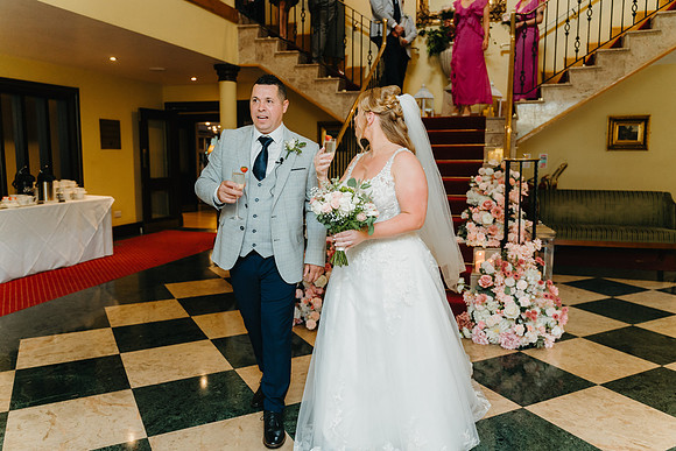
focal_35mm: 28
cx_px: 338
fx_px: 526
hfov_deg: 65.5
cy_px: 226
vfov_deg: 46.4
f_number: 2.8
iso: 1250
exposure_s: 1/160
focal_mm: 28
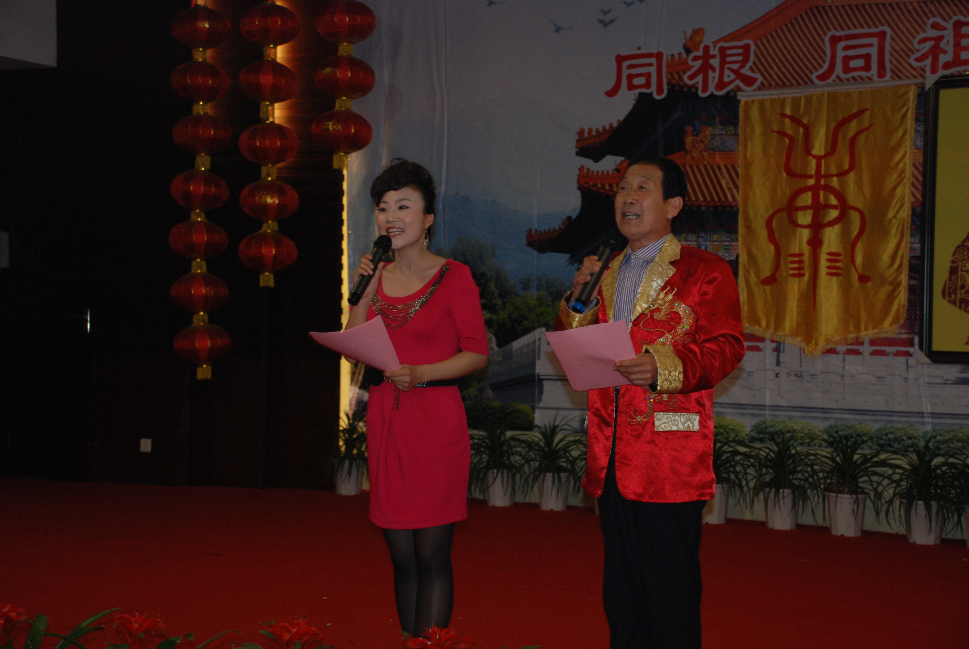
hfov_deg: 30.5
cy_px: 324
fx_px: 1779
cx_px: 484
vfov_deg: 20.7
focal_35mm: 66
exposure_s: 1/60
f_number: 4.8
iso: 320
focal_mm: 44
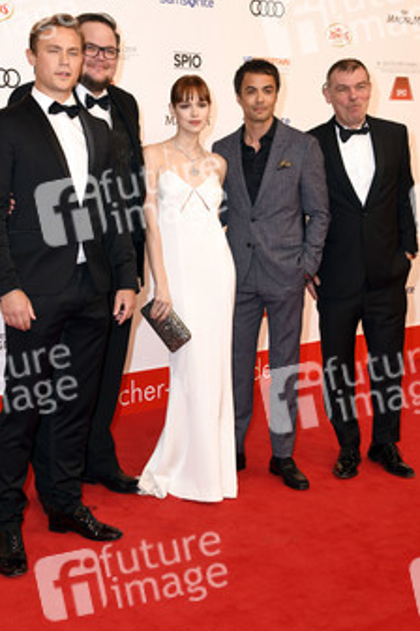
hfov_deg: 23.7
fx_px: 999
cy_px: 296
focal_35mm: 57
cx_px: 186
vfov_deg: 35.1
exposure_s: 1/125
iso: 250
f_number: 6.3
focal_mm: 48
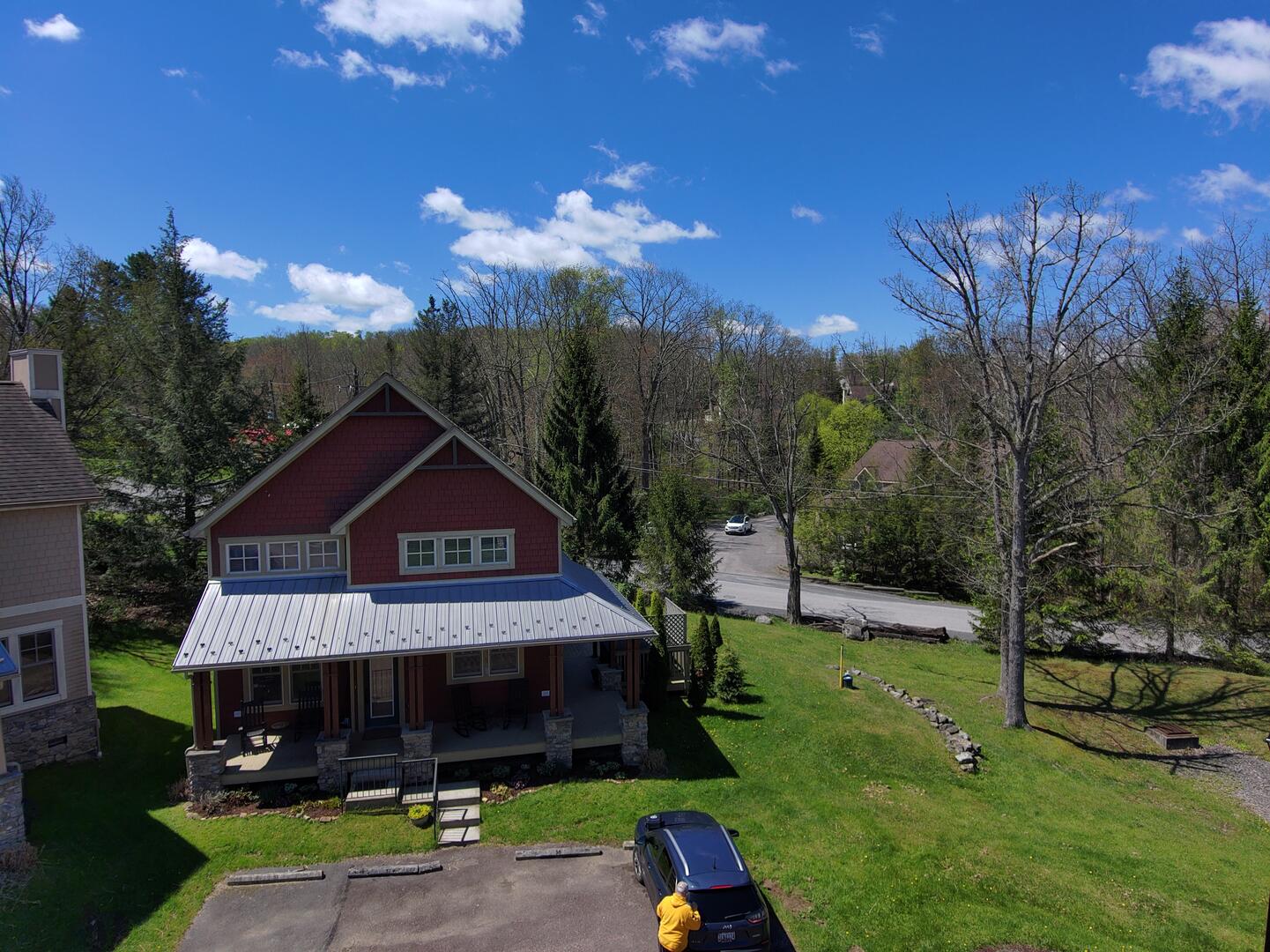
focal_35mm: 21
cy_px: 476
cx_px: 635
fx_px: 770
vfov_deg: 63.4
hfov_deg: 79.0
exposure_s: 1/1454
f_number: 2.8
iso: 101
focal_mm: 3.7
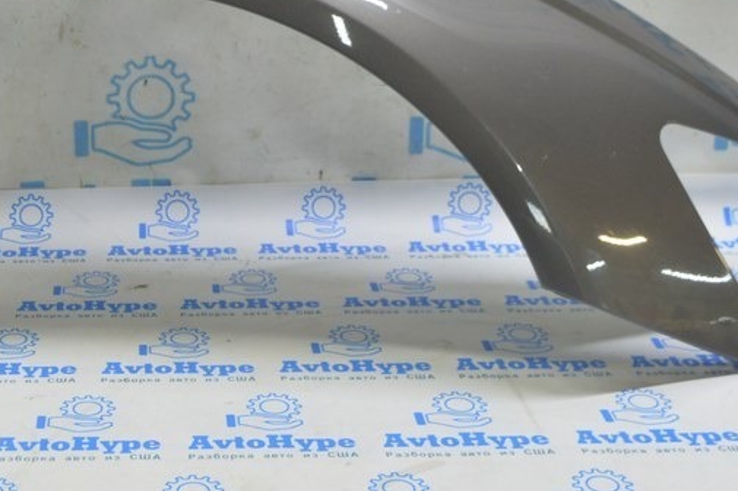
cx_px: 153
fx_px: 1557
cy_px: 9
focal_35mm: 76
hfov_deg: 26.2
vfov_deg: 17.5
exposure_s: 1/20
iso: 400
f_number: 5.6
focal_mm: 25
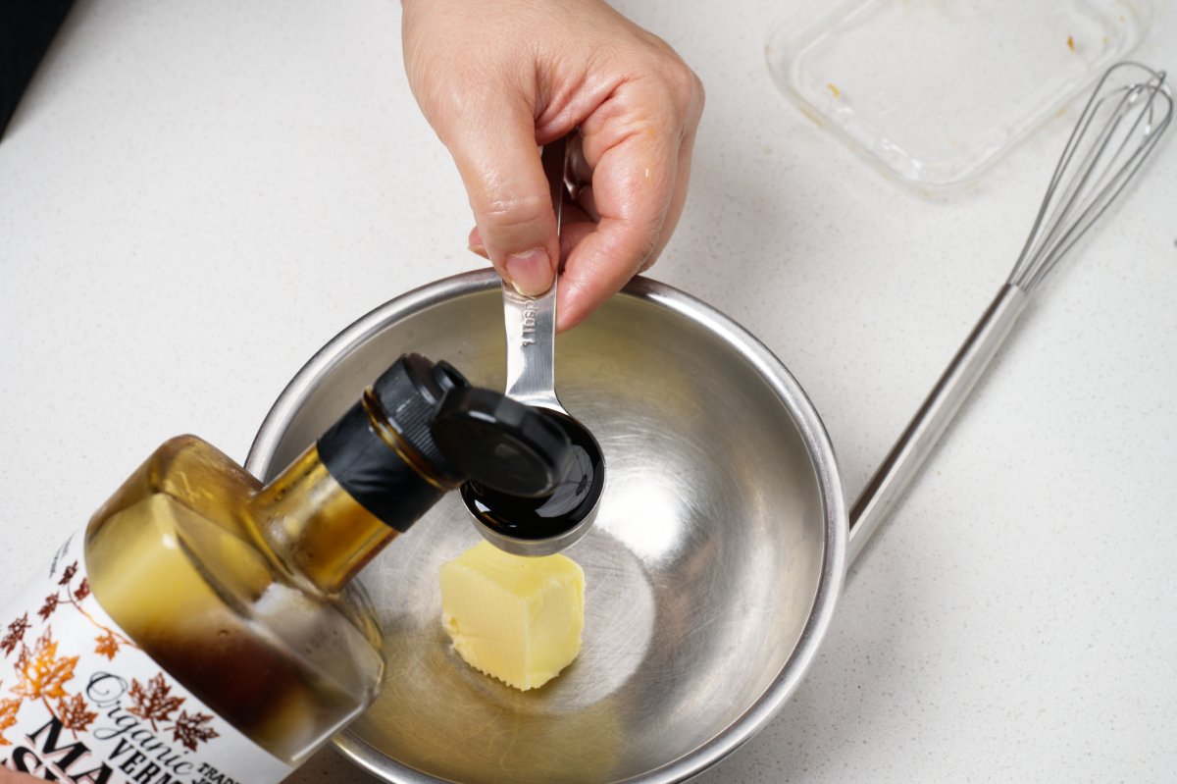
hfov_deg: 32.9
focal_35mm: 61
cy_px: 392
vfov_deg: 22.2
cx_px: 588
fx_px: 1993
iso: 200
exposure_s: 1/80
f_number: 11
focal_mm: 61
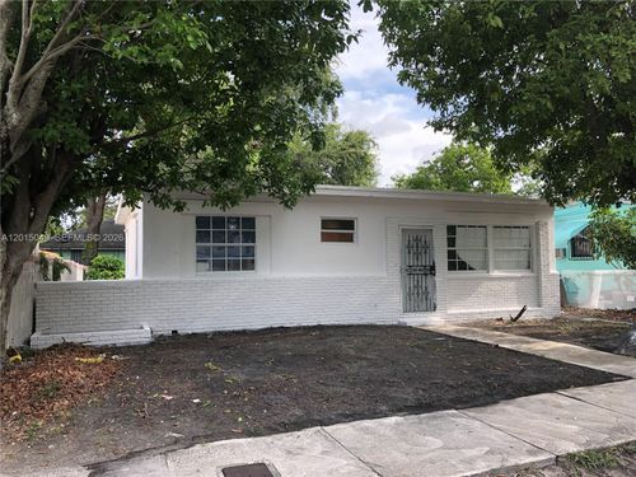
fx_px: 514
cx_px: 318
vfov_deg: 49.7
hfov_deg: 63.4
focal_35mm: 28
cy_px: 238
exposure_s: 1/352
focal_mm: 4
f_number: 1.8
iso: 20
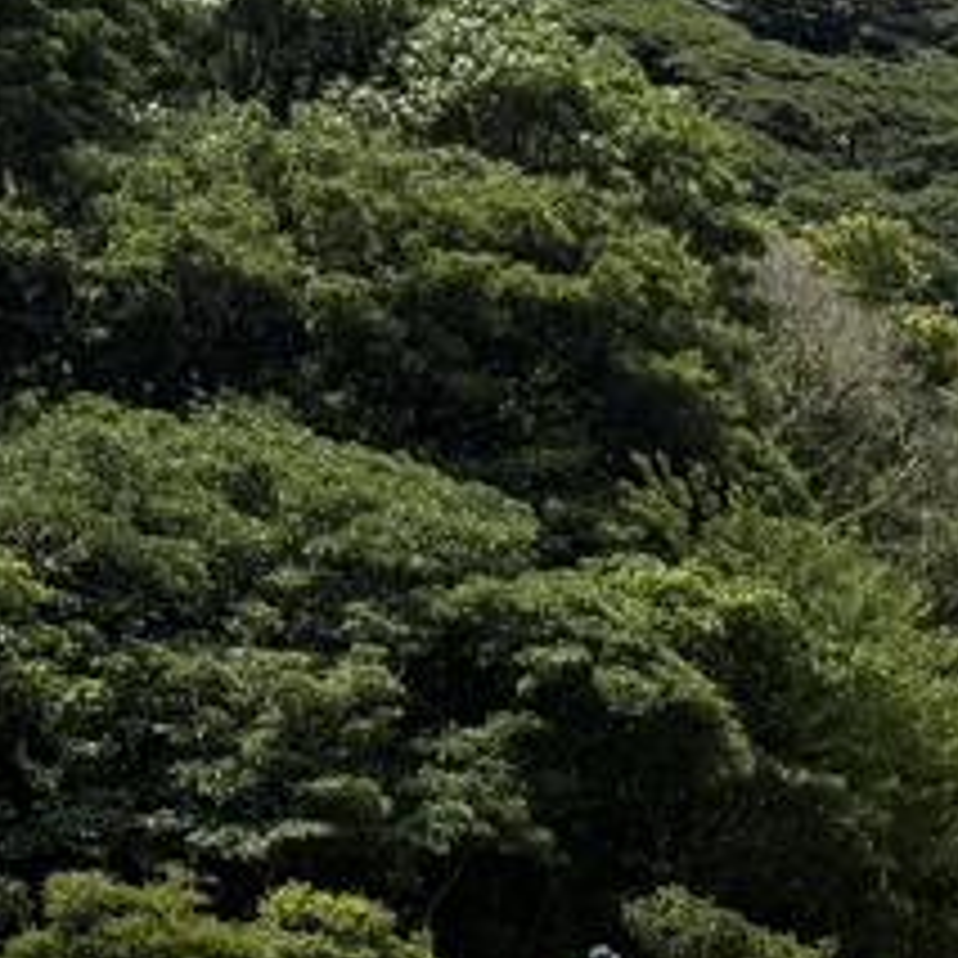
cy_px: 1309
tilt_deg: -2.4
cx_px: 1831
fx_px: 3194
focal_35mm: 102
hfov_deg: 14.5
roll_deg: -1.5
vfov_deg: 16.0
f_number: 1.78
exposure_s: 1/4049
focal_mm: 6.76
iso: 80
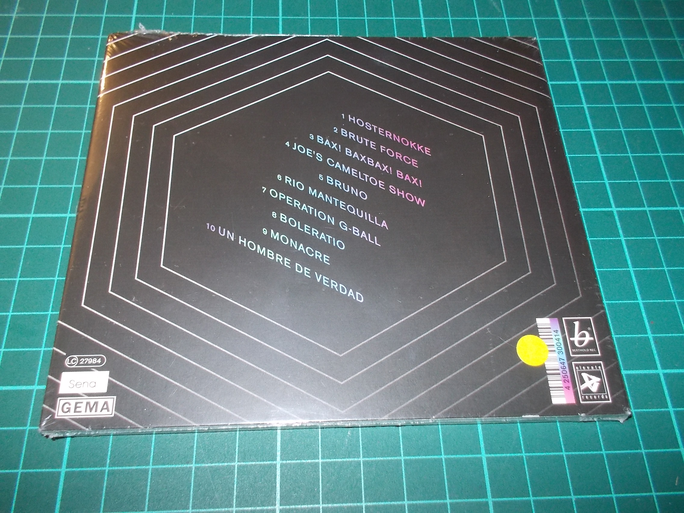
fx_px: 573
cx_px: 342
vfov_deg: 48.2
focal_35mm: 29
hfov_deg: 61.7
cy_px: 256
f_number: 3.3
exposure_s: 1/30
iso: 200
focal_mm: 4.1
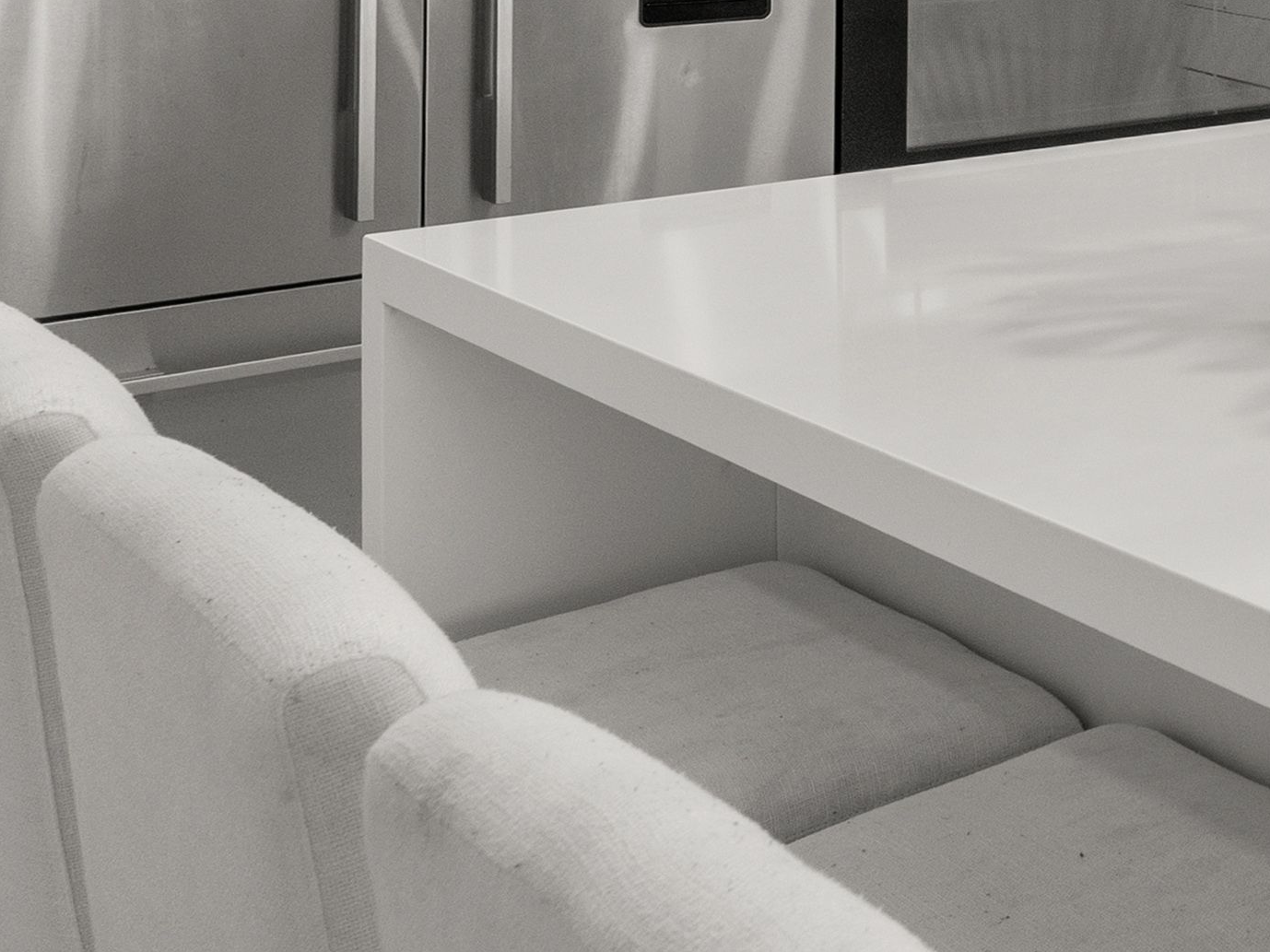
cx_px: 2070
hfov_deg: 22.1
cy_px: -227
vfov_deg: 20.4
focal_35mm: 67
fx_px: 2458
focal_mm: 16
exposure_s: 1/4
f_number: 8
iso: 400
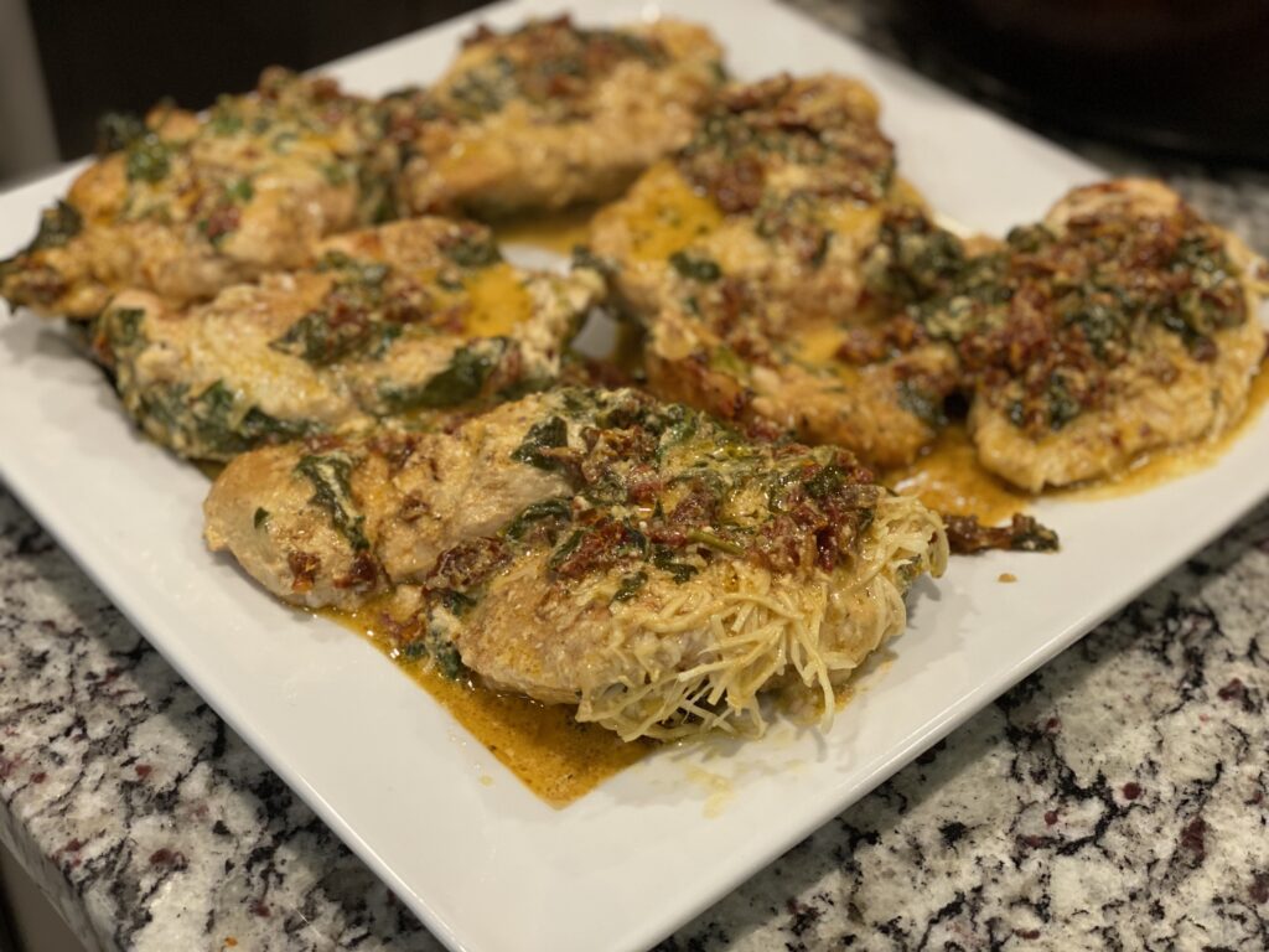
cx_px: 634
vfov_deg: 28.0
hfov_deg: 36.8
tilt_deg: -41.8
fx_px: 1906
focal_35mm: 52
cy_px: 476
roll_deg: -1.1
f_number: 2
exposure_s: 1/60
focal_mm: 6
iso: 125
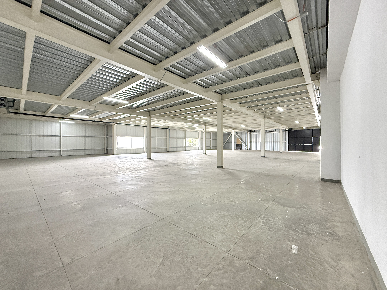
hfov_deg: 102.1
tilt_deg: -0.5
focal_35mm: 14
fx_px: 157
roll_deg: +0.1
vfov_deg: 85.7
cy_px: 145
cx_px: 194
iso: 400
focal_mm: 2.22
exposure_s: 1/120
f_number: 2.2
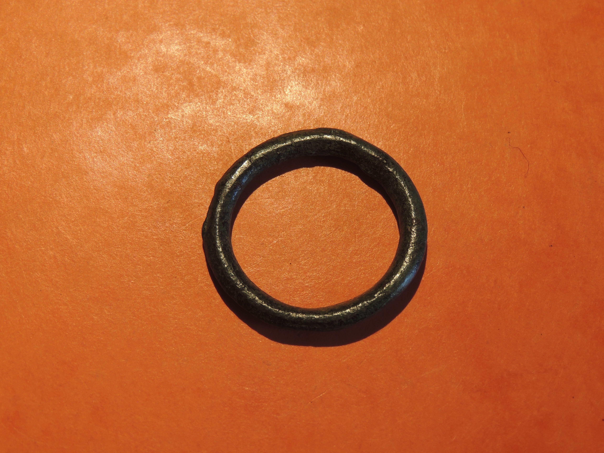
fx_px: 1047
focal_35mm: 60
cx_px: 302
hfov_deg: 32.2
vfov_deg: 24.4
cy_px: 226
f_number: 3.7
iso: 160
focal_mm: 10.7
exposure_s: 1/60
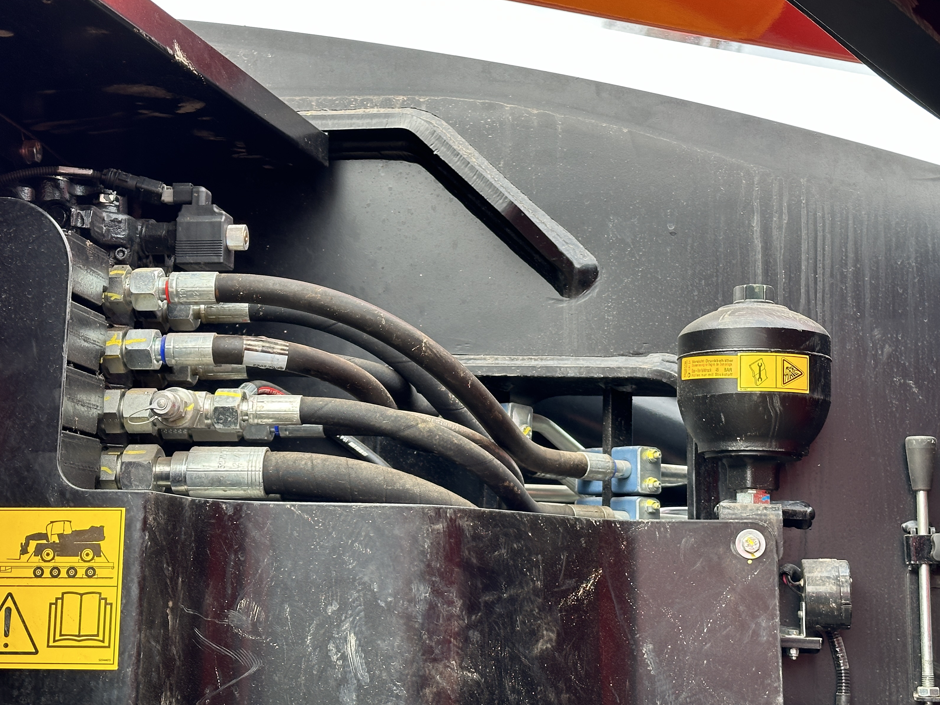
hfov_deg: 31.7
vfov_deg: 24.0
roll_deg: -0.1
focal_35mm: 61
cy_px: 345
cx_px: 445
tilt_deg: +8.6
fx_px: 1657
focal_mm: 6.86
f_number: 1.78
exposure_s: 1/172
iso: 64
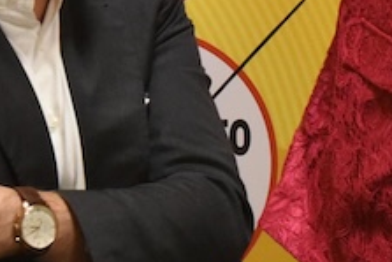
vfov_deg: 5.6
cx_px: 505
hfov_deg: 8.4
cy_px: -258
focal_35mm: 242
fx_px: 2637
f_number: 5.6
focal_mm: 45
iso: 6400
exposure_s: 1/160
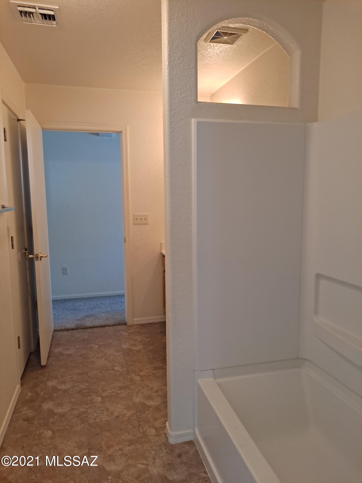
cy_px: 242
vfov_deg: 69.4
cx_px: 181
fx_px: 348
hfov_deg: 54.9
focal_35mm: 25
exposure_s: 1/50
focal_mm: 4.6
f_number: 2
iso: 250
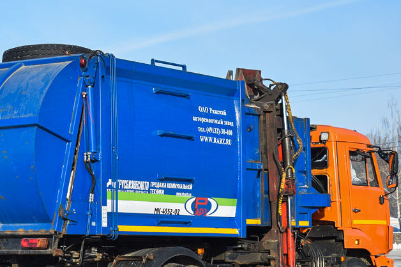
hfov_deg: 18.7
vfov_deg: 12.5
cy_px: 156
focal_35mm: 109
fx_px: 1213
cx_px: 132
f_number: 6.3
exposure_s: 1/800
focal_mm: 38
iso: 200
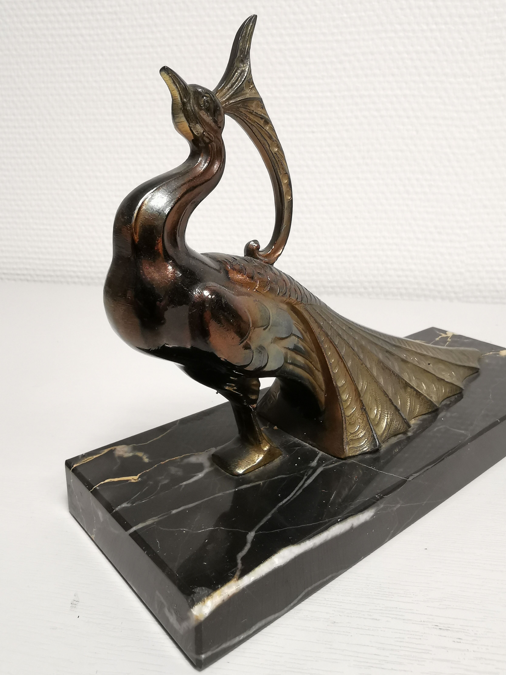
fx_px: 526
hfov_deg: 51.3
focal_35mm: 27
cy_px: 341
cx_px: 245
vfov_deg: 65.3
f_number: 2.2
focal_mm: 2.26
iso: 400
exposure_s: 1/33.3
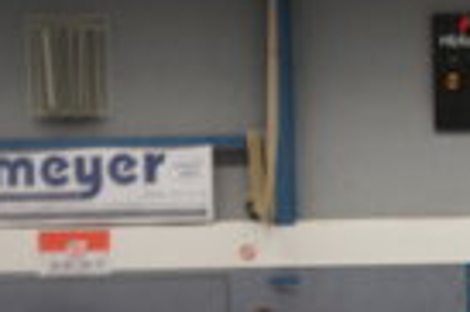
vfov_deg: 10.8
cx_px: 480
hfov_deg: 16.3
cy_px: 411
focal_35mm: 123
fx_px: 1604
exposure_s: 1/60
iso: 400
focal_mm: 28
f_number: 4
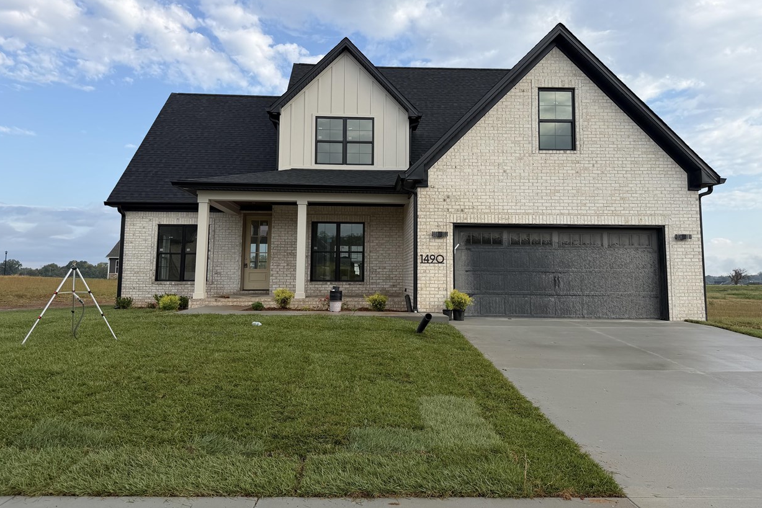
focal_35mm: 26
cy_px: 212
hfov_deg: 69.4
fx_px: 550
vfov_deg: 49.4
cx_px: 391
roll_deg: +0.1
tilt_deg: +6.0
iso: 80
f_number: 1.78
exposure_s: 1/2611
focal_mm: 6.76
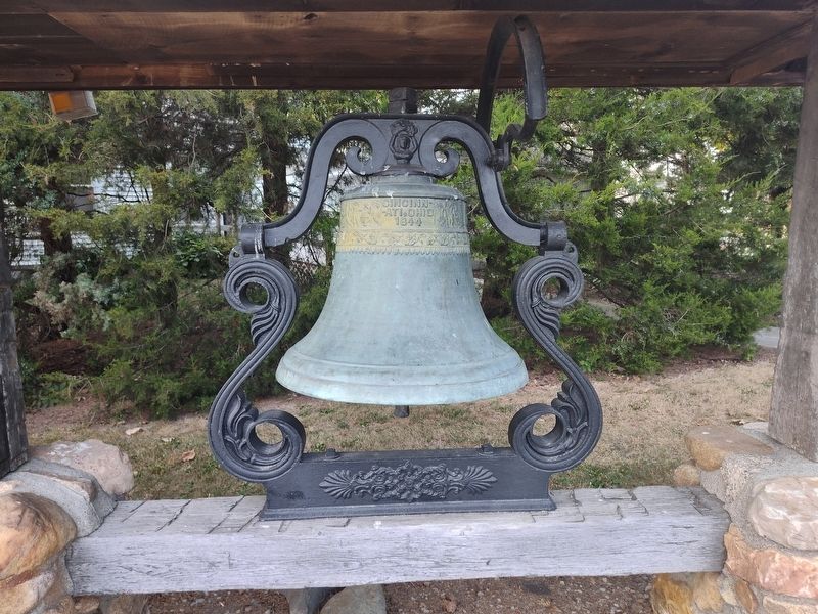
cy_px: 307
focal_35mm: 23
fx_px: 544
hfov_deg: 73.9
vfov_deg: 58.9
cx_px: 409
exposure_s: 1/120
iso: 252
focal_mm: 5.56
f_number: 1.8
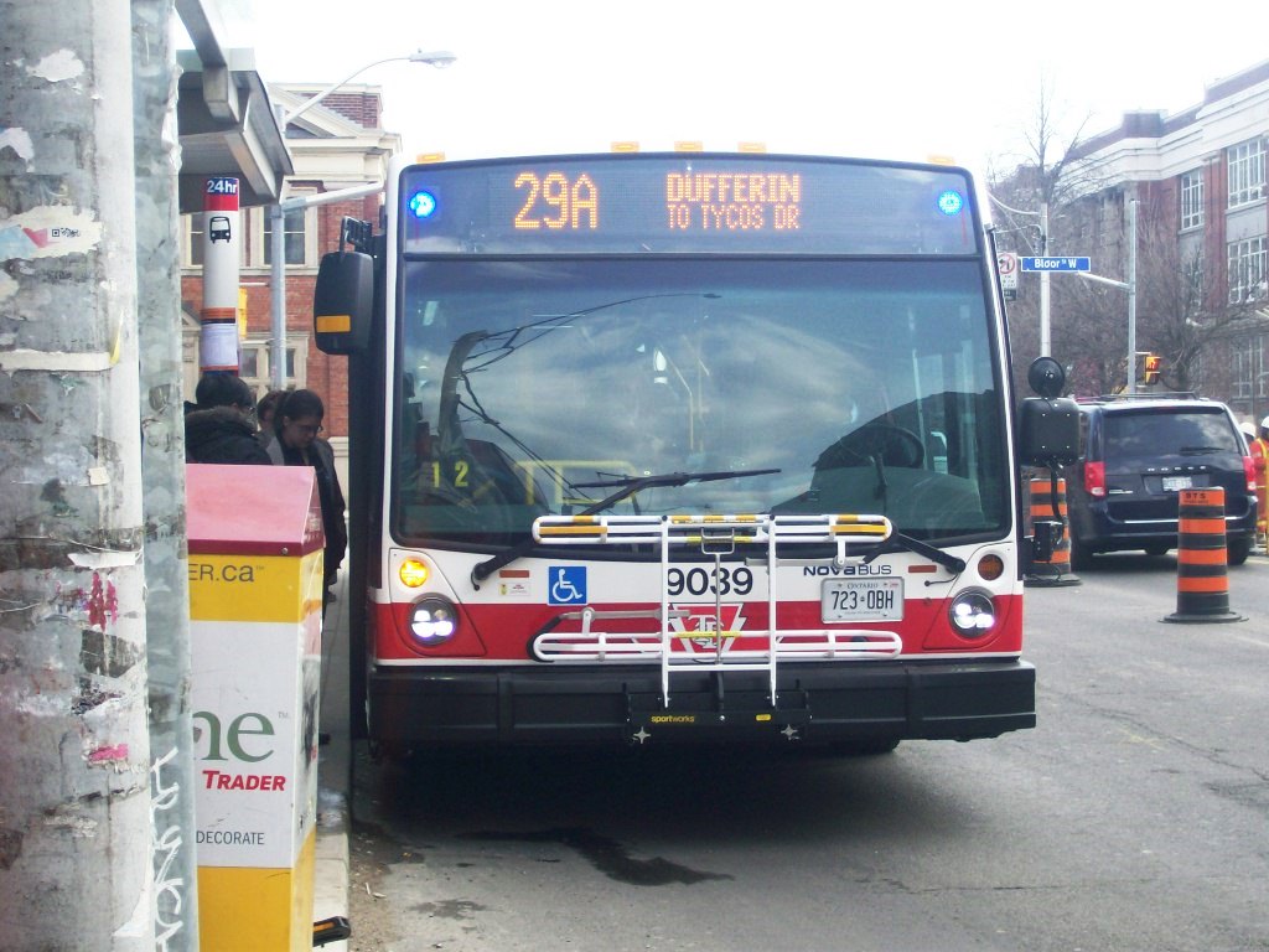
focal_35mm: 70
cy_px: 476
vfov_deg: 21.0
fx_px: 2566
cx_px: 634
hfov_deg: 27.8
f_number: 3.8
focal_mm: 11.6
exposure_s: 1/212
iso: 80
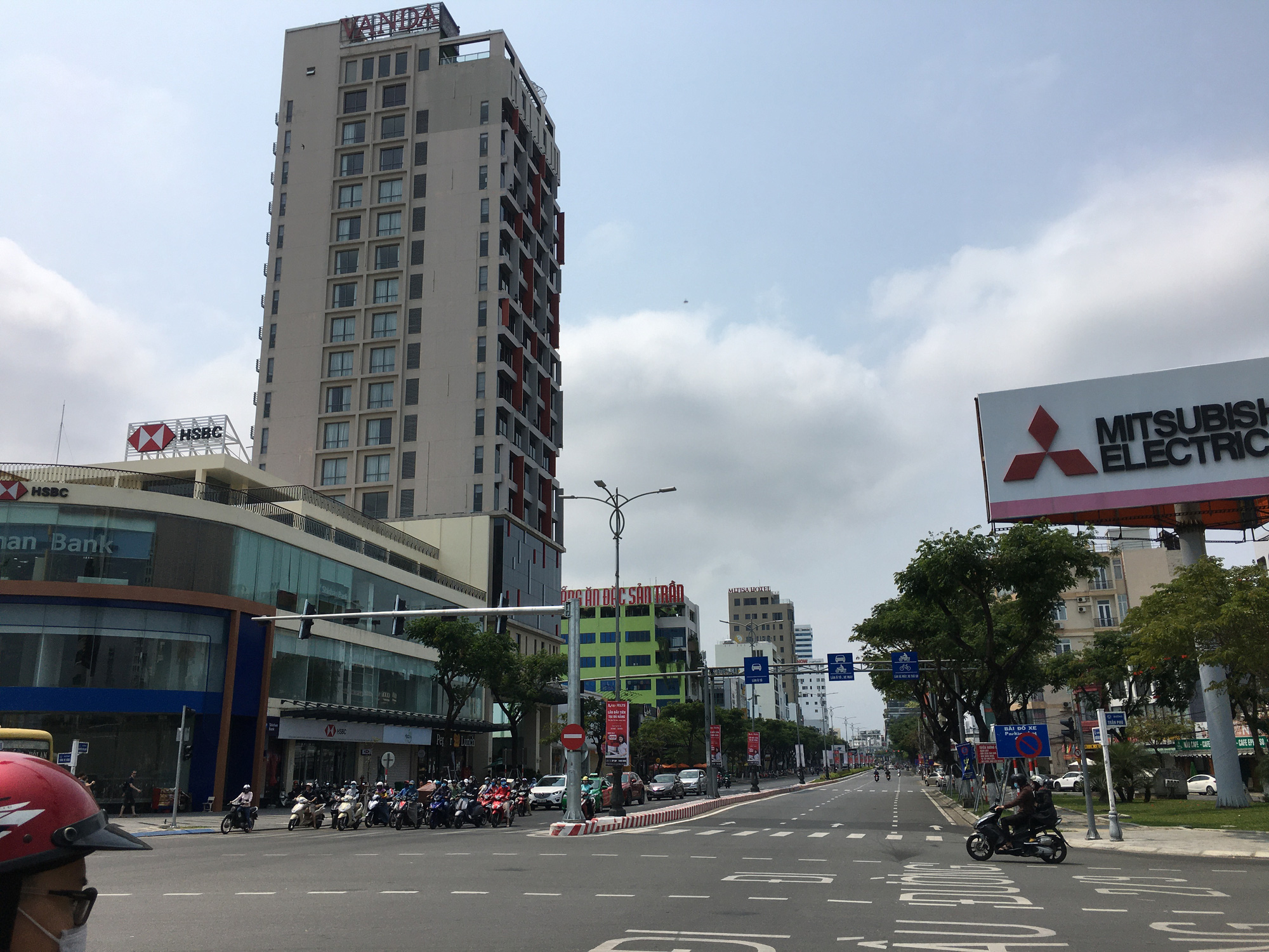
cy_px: 476
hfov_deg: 61.7
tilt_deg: +16.3
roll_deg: +0.1
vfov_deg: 48.2
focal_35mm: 29
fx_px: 1063
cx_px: 634
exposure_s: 1/3344
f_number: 2.2
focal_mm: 4.15
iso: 25
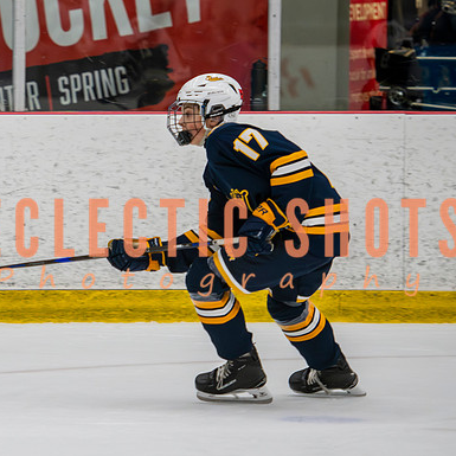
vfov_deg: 4.9
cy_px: 175
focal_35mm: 360
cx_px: -190
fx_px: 5365
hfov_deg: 4.8
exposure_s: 1/640
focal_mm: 135
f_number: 3.2
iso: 2000
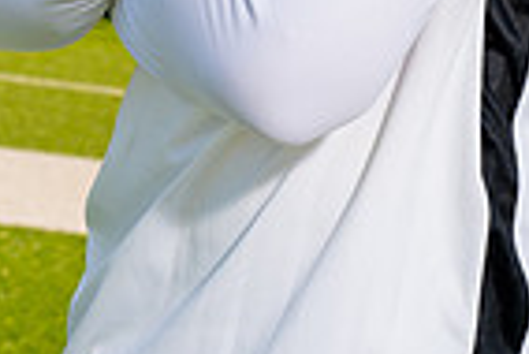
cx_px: 365
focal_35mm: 190
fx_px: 2795
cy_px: -455
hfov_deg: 10.8
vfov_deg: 6.9
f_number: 10
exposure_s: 1/250
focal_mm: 60
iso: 320
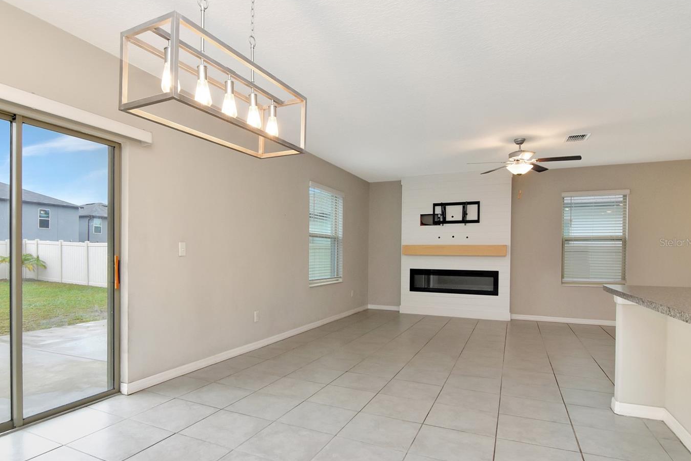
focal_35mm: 20
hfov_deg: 84.6
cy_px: 242
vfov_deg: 62.9
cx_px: 295
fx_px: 376
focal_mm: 11
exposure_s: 1/100
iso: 800
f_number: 8
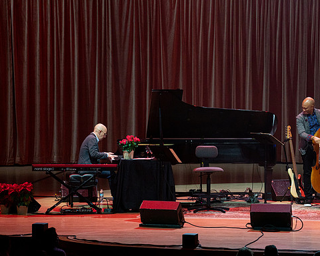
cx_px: 187
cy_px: 128
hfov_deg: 8.5
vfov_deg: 6.8
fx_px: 2150
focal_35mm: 227
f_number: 6.3
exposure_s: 1/250
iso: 2500
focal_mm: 200
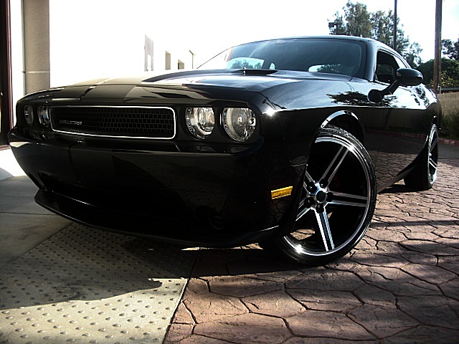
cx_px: 230
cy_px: 172
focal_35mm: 36
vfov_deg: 39.7
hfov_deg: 51.4
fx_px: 477
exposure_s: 1/250
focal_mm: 6.3
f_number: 2.8
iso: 50
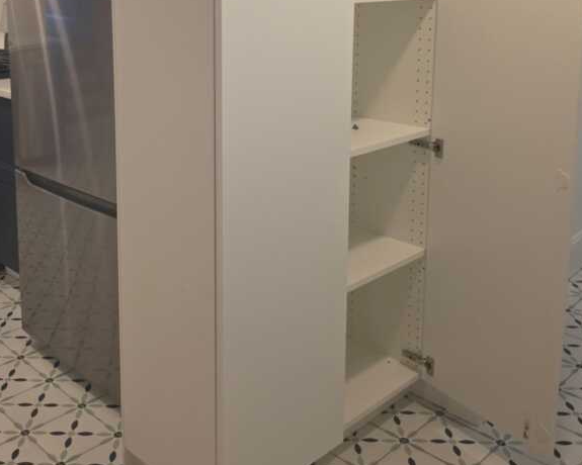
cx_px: 222
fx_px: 689
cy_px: 98
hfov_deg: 45.4
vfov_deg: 36.2
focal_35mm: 40
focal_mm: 6.5
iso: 80
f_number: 1.4
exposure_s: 1/120
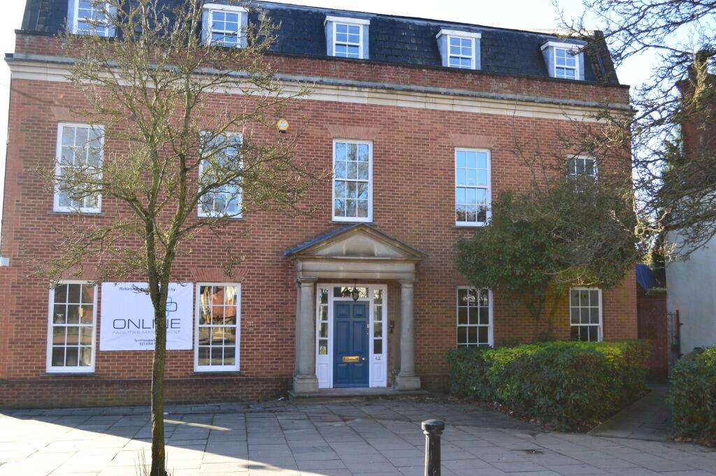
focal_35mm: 33
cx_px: 358
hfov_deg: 57.3
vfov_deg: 39.9
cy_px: 238
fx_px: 656
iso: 100
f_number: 5.6
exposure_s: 1/60
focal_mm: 22
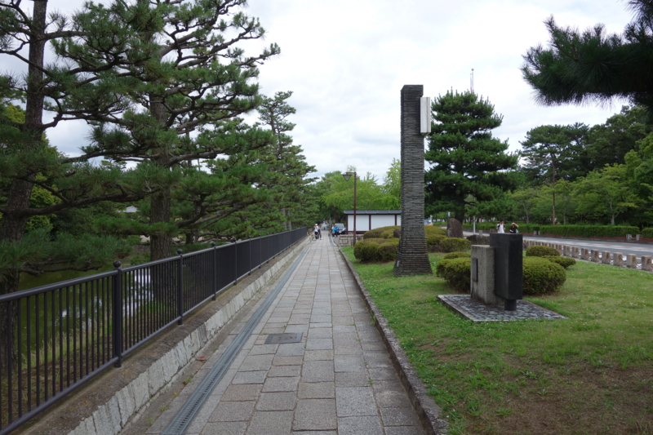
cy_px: 218
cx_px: 326
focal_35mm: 28
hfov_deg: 65.5
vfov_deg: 46.4
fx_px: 508
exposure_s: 1/250
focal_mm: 10.4
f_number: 5.6
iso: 125
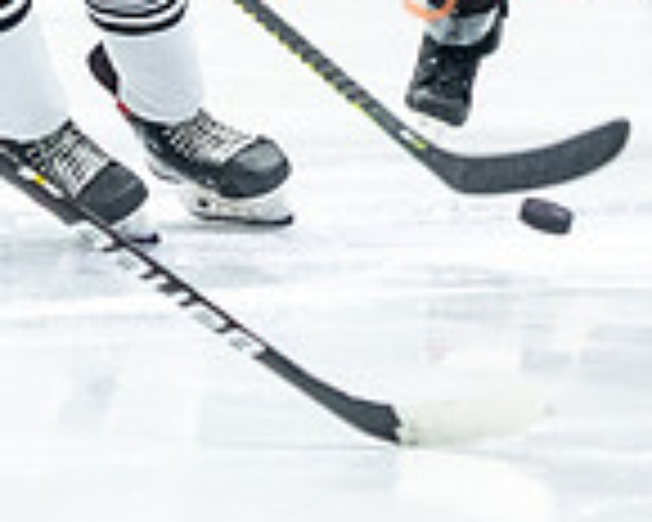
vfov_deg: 2.0
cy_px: -526
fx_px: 14627
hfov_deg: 2.6
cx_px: 67
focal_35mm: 758
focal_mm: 100
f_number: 2.8
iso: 1100
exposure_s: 1/400
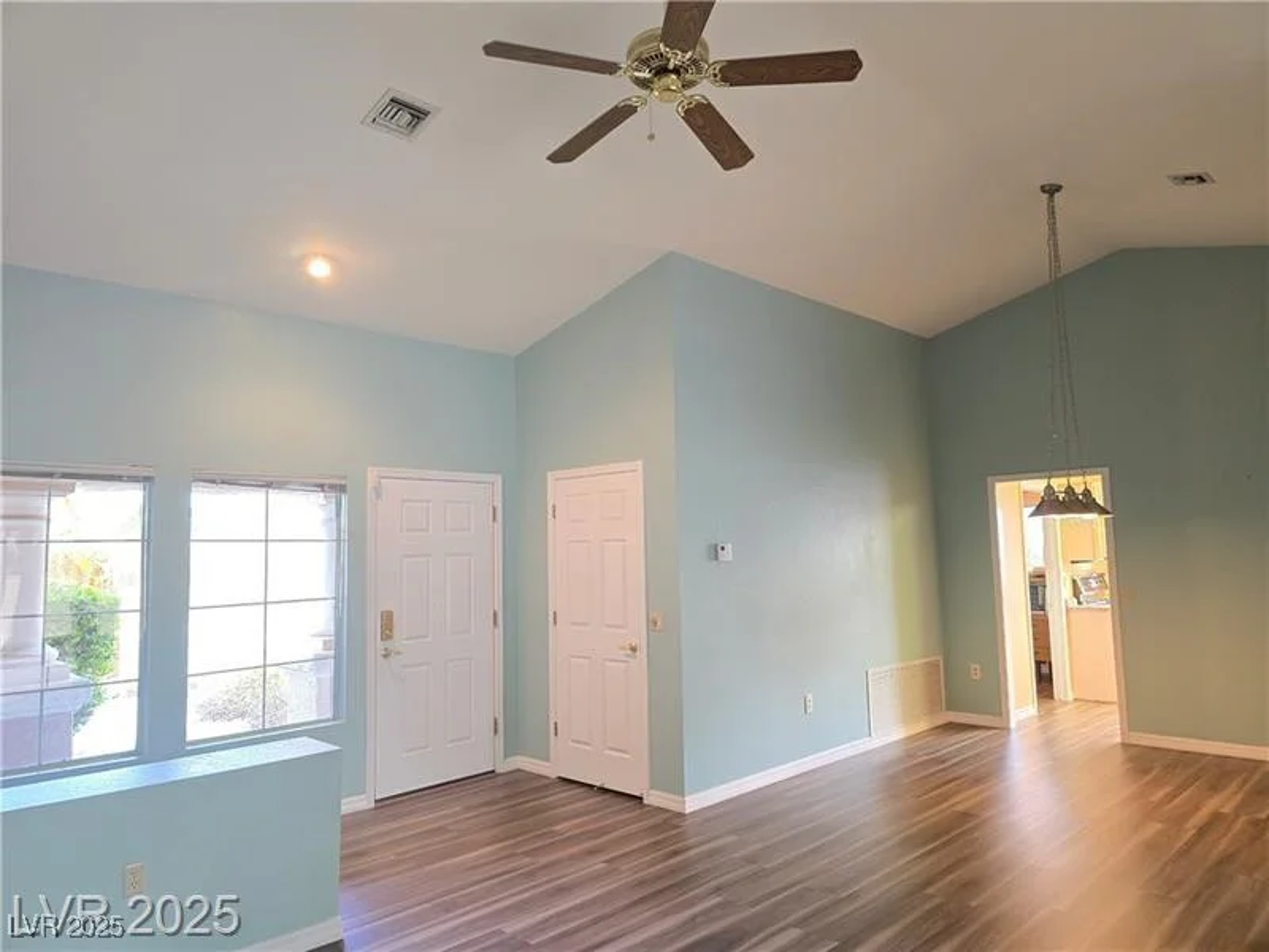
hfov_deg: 73.9
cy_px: 476
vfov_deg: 58.9
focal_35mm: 23
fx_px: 843
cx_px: 634
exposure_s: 1/60
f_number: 1.7
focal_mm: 6.3
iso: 640
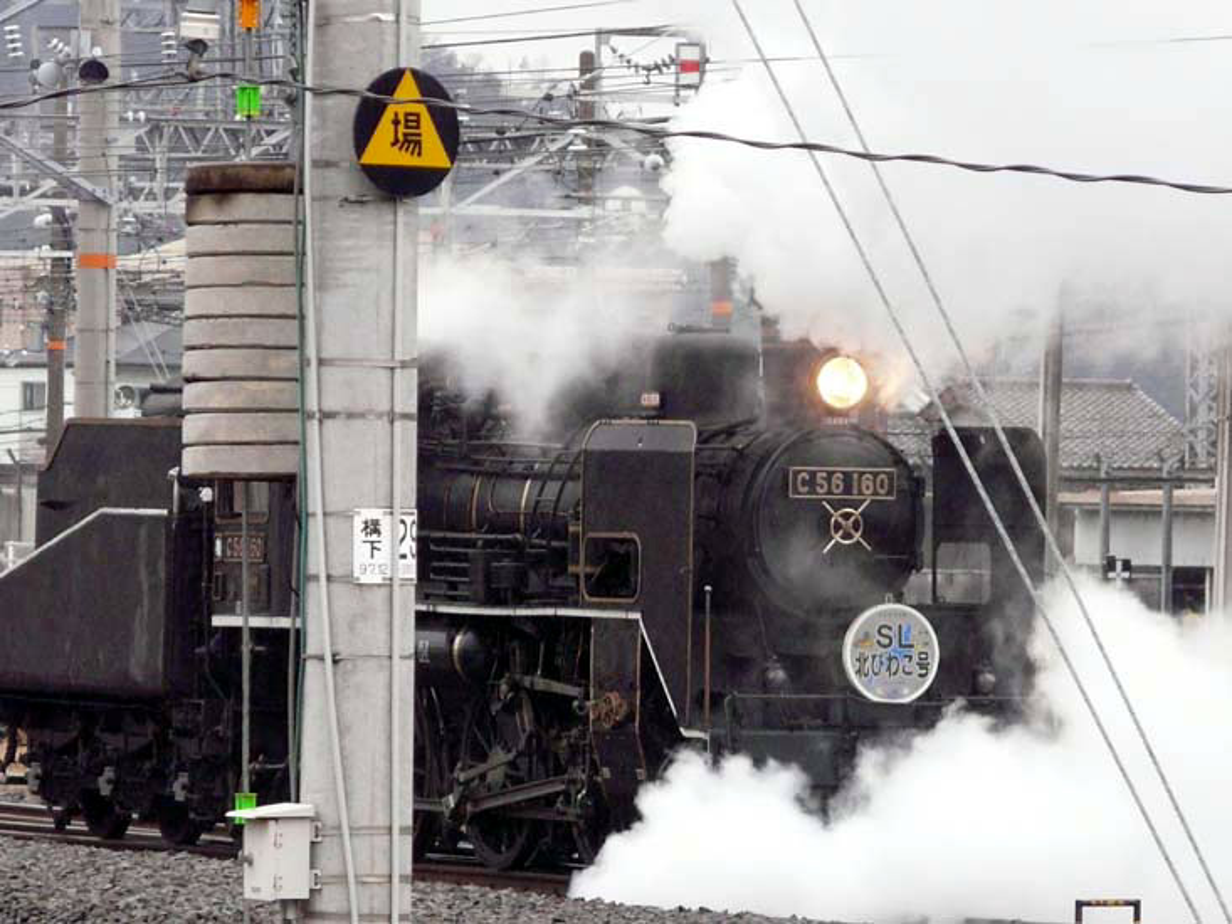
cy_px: 462
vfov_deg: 3.8
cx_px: 616
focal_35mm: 395
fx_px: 14061
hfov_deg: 5.0
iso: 320
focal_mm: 40.8
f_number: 3.6
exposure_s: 1/160
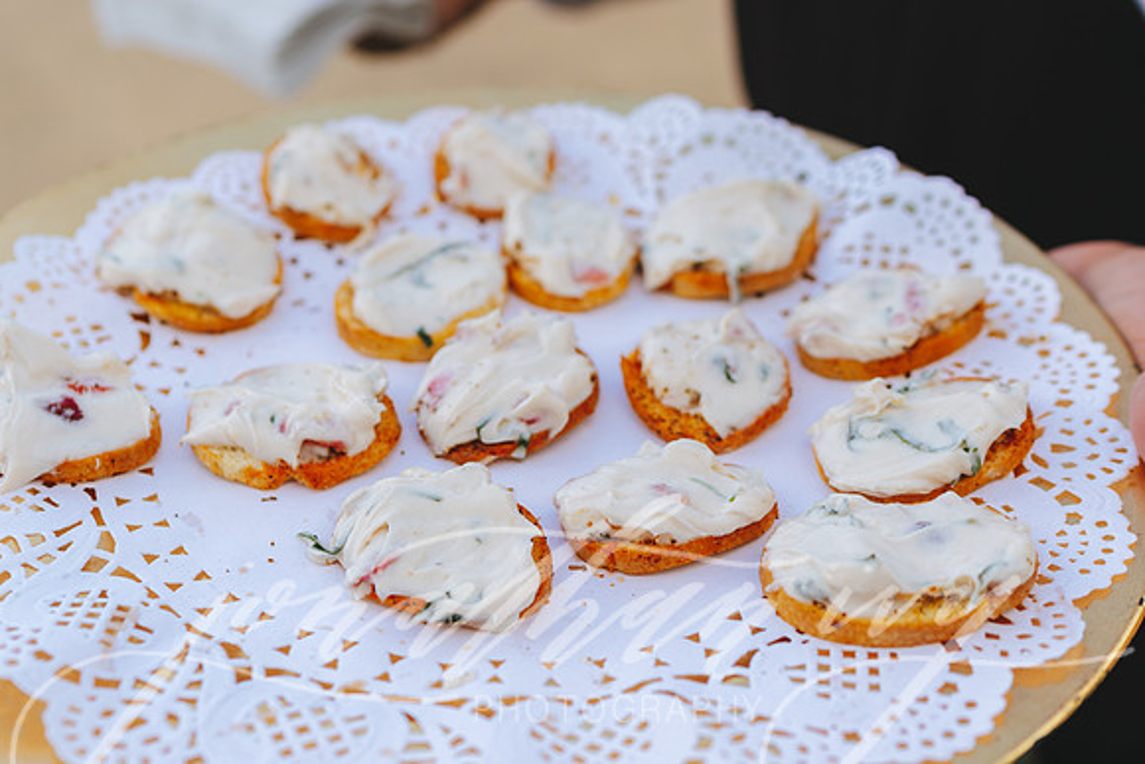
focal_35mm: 52
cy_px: 382
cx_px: 572
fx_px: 1654
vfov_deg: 26.0
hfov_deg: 38.2
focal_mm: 35
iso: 100
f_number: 2.8
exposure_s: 1/500
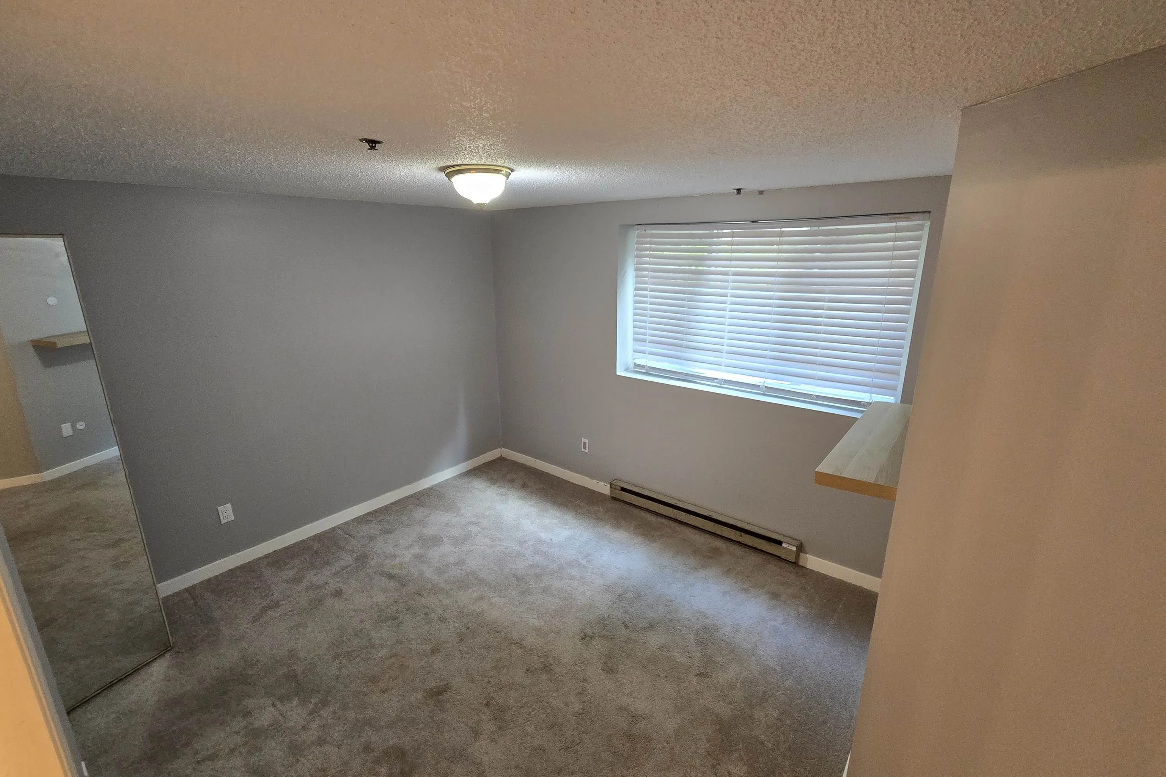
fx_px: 453
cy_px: 385
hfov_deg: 104.2
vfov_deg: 81.2
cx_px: 595
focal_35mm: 14
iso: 400
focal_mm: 2.2
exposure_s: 1/60
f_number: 2.2
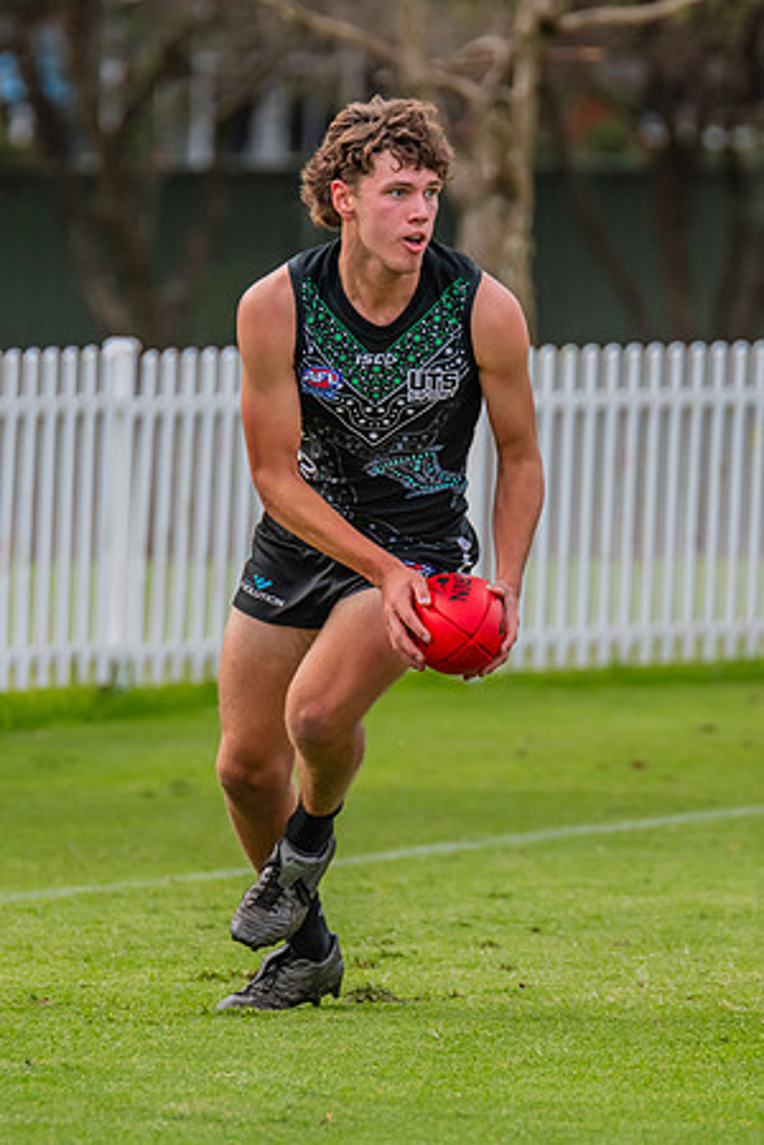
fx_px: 22646
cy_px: 561
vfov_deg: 2.9
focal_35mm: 711
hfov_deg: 1.9
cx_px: 571
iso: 800
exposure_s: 1/1600
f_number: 6.3
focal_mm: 420
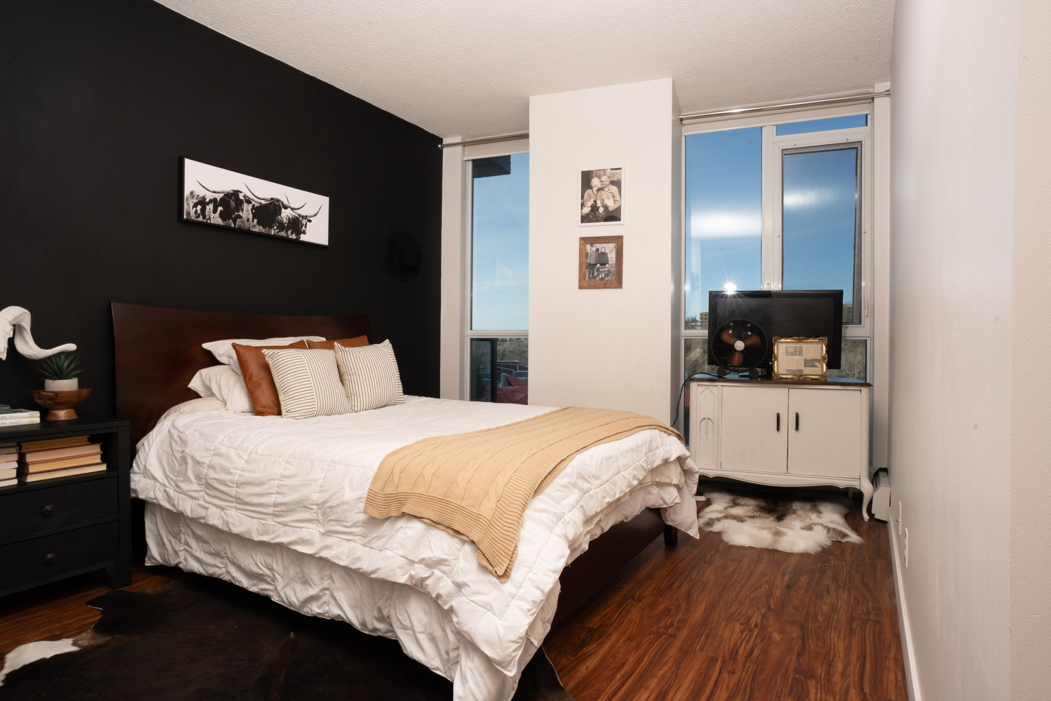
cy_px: 350
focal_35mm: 20
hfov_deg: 84.0
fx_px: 584
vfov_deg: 61.9
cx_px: 526
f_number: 16
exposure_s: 1/100
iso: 160
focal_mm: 20
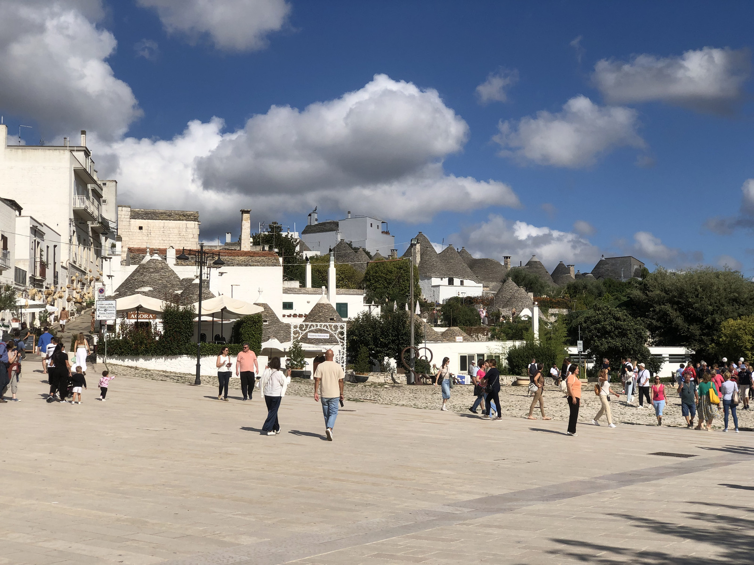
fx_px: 1133
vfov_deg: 28.0
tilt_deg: +3.7
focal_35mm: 52
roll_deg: +1.3
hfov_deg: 36.8
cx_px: 377
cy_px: 282
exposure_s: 1/2857
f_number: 2.4
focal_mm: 6
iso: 16
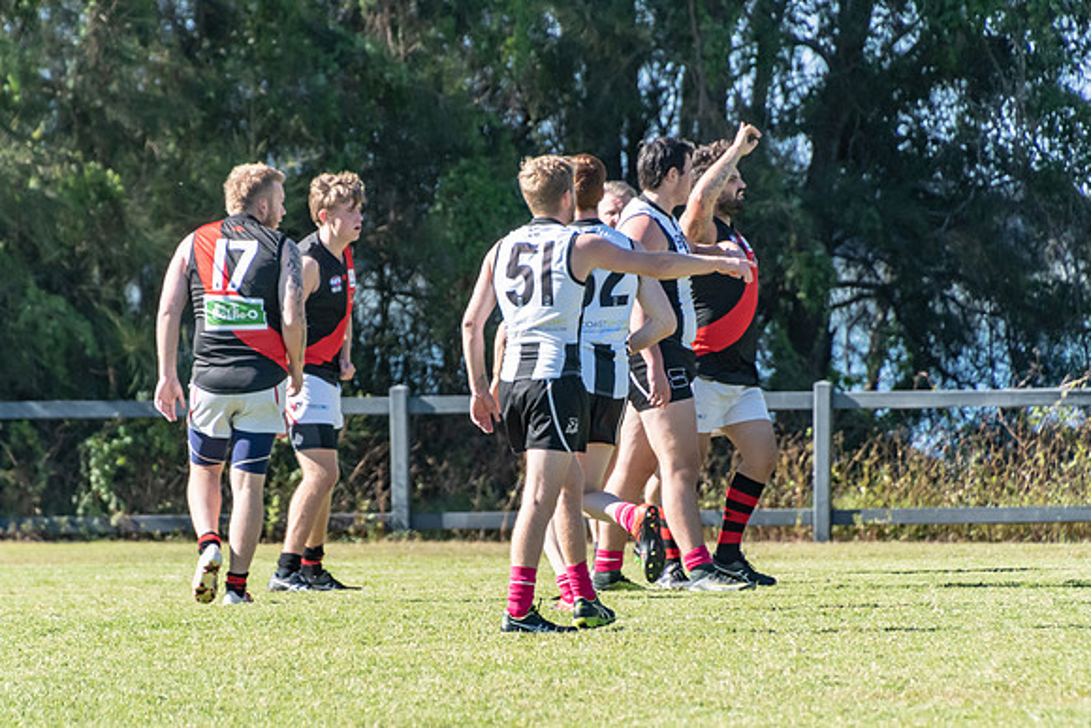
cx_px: 470
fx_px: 21355
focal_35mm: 705
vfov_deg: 2.0
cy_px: 415
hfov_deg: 2.9
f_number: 7.1
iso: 800
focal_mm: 400
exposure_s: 1/2000
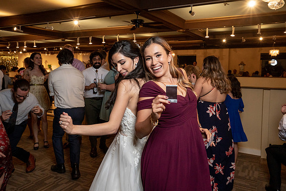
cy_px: 84
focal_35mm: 31
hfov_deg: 59.5
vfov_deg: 41.8
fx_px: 249
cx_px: 126
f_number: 5.6
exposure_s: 1/200
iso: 2000
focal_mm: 28
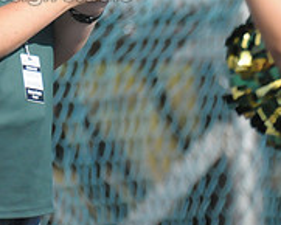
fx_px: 14961
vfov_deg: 0.9
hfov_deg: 1.1
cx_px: -34
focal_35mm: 1798
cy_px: -63
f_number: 4
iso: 1600
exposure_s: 1/8000
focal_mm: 400
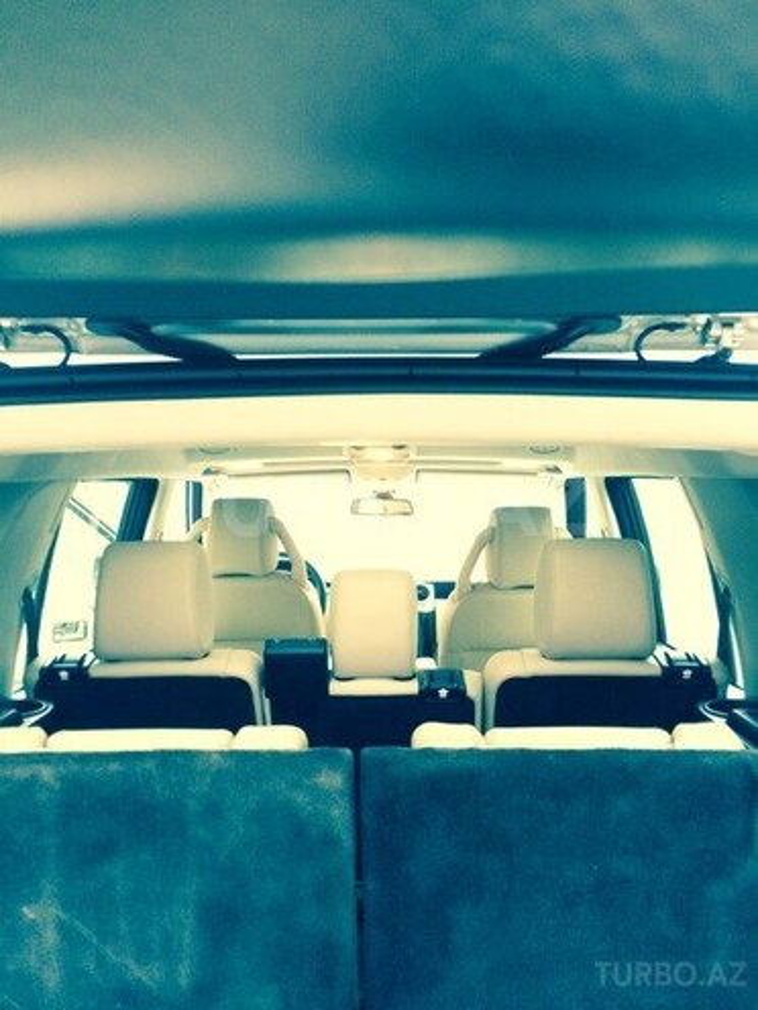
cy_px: 505
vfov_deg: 61.7
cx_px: 379
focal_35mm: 29
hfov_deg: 48.2
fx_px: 847
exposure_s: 1/20
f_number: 2.2
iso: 320
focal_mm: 4.15
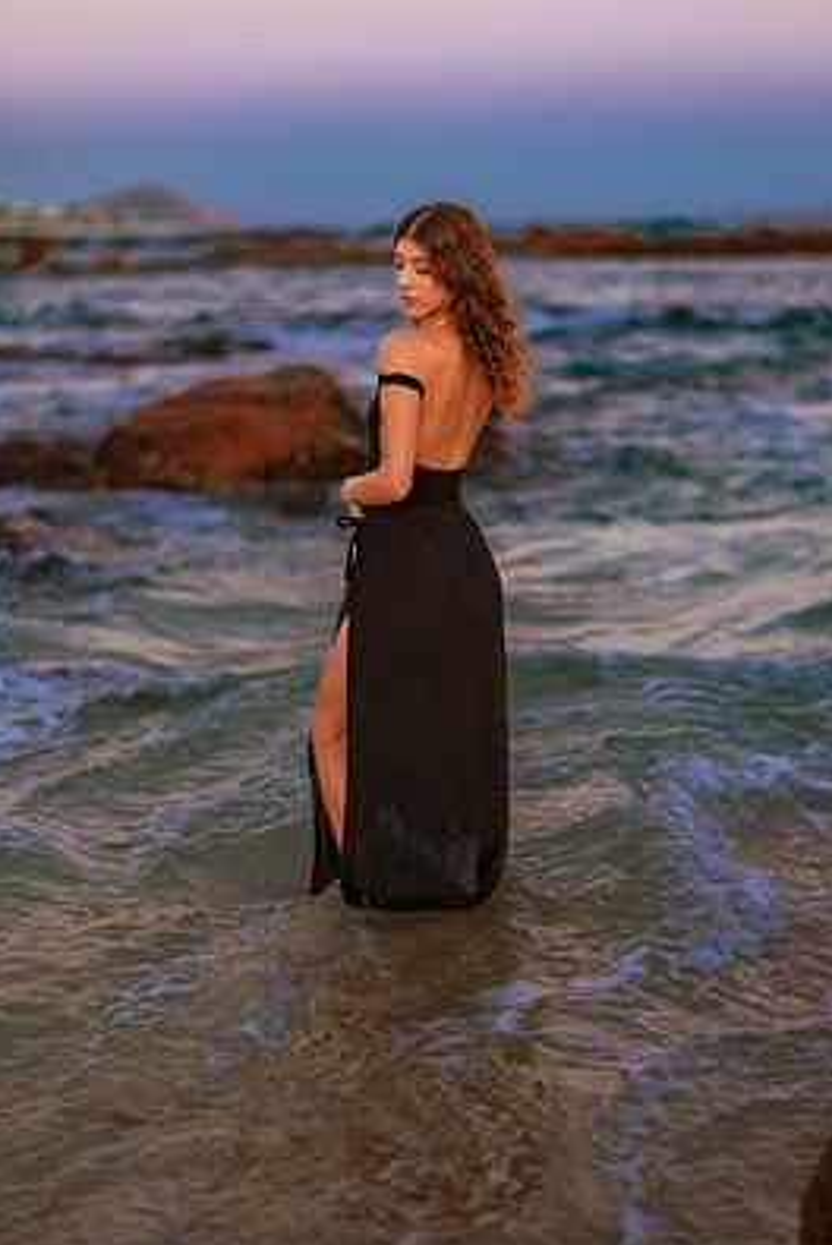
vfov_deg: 30.5
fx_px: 2284
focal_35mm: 66
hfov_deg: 20.6
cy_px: 580
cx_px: 460
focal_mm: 58
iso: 200
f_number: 1.4
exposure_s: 1/320
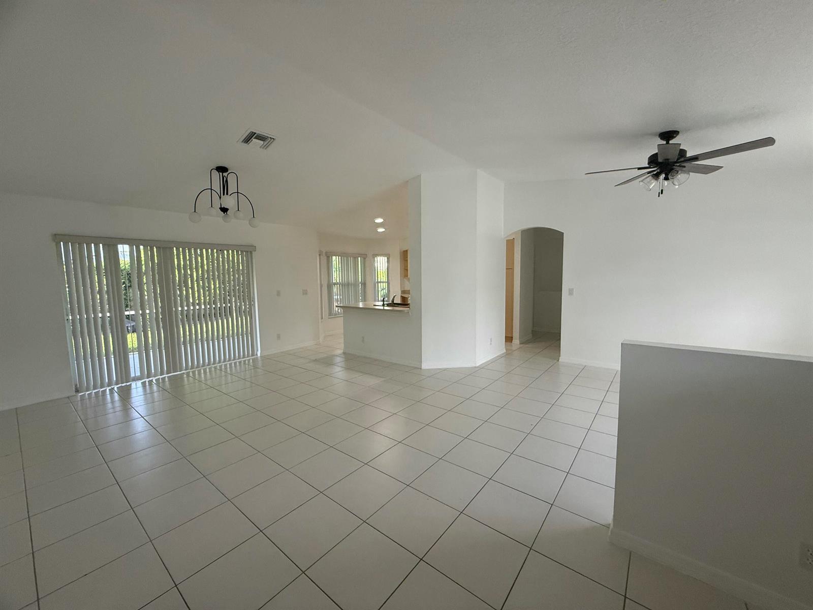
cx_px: 406
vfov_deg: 85.7
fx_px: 329
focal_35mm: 14
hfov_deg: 102.1
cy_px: 305
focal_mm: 2.22
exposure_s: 1/120
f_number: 2.2
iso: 320
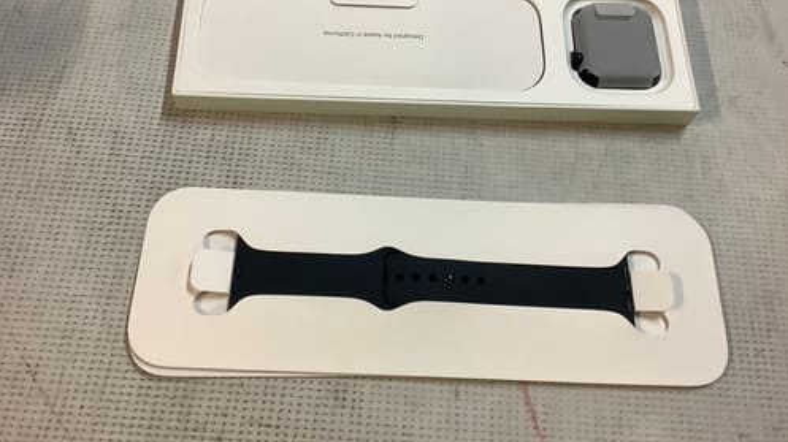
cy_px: 169
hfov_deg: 58.0
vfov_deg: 34.4
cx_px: 395
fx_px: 710
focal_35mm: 34
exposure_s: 1/50
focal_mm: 3.3
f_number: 2.4
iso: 125
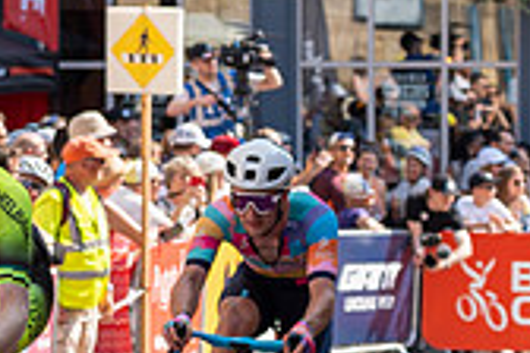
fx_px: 3769
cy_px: 108
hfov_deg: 7.8
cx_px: -346
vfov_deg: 5.4
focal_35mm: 256
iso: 100
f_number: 3.5
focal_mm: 55
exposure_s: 1/500
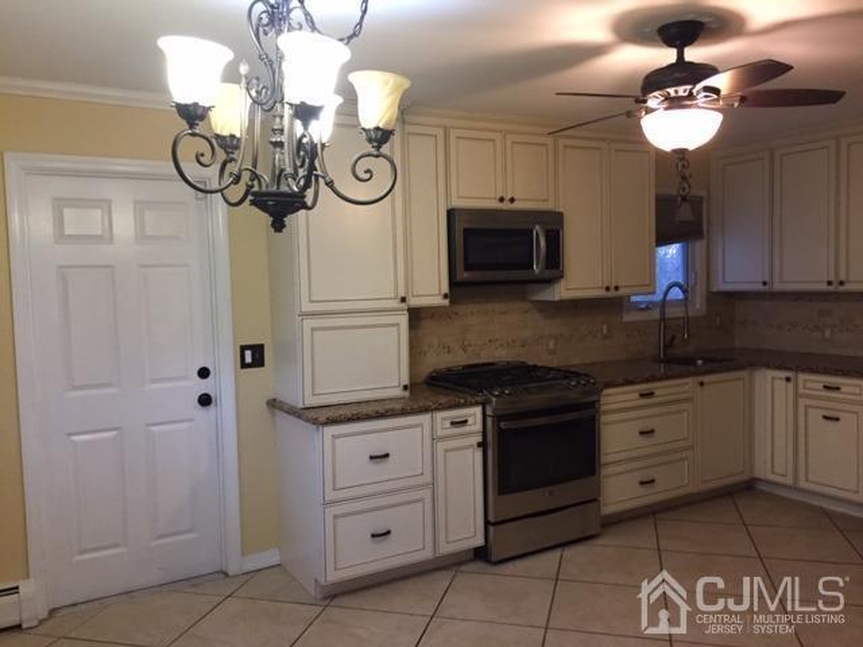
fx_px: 723
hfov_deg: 61.7
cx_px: 432
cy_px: 324
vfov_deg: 48.2
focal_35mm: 29
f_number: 2.2
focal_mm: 4.15
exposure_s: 1/30
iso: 160
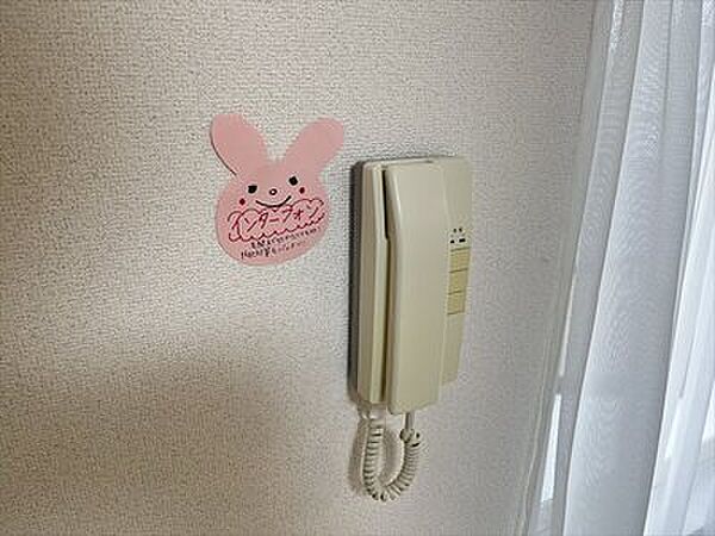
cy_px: 268
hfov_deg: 67.3
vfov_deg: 53.1
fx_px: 537
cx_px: 358
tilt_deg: -20.8
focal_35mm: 26
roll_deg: -0.2
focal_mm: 5.1
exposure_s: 1/100
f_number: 1.6
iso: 80
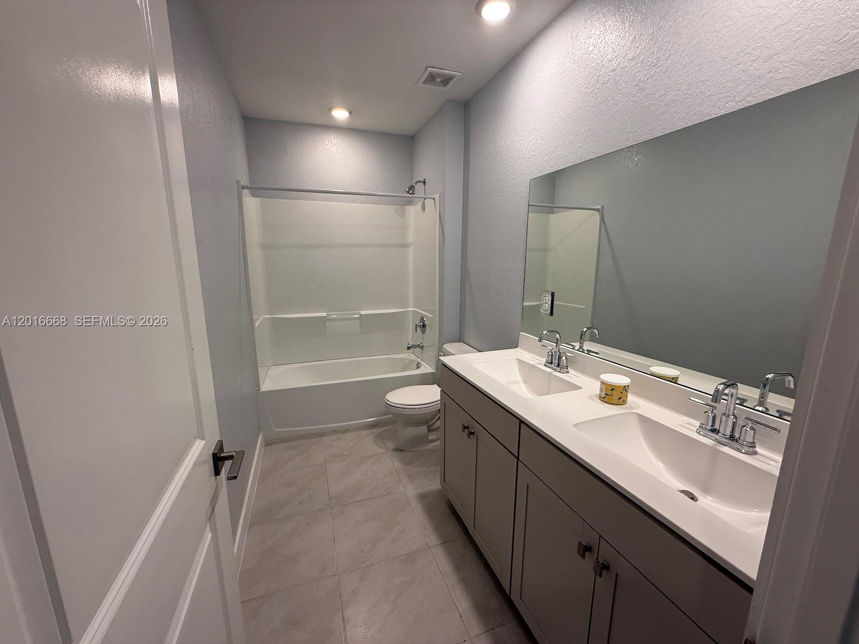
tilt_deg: -10.8
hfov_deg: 102.1
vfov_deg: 85.7
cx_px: 430
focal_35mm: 14
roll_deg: +0.0
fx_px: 347
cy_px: 322
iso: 200
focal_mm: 2.22
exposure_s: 1/120
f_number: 2.2
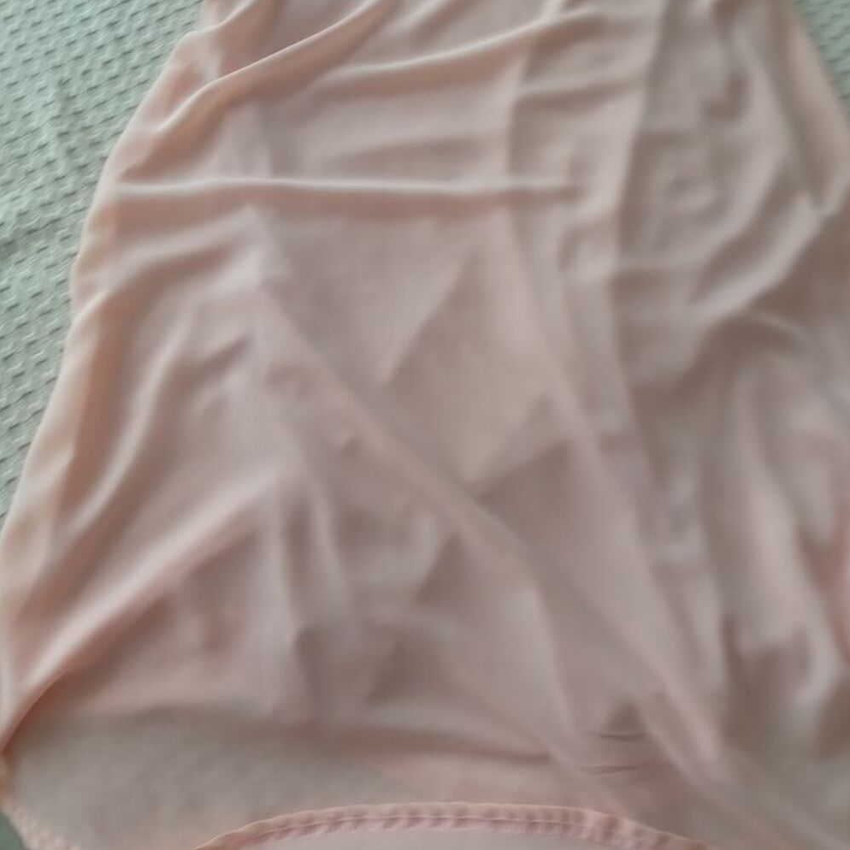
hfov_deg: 51.1
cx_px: 427
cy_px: 281
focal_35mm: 32
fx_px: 889
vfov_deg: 50.2
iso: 114
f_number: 2.2
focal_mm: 3.79
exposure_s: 1/50
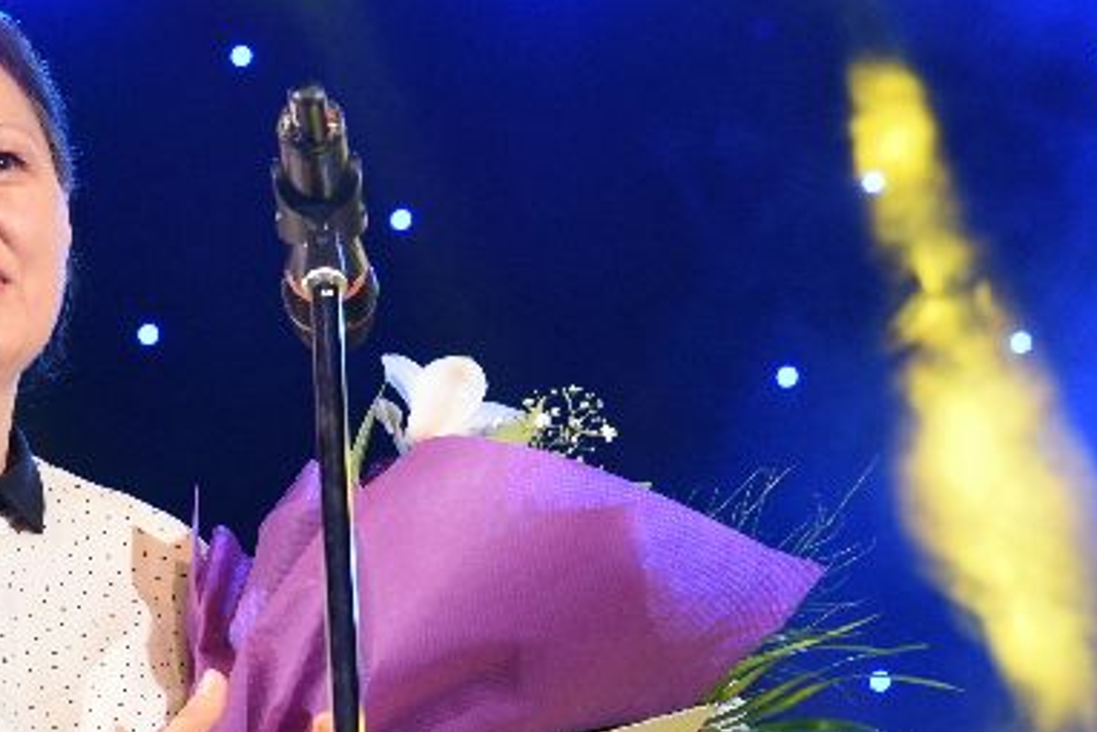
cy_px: 369
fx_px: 7651
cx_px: 26
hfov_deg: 8.2
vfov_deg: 5.5
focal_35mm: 251
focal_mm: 120
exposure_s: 1/160
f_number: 8
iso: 3200
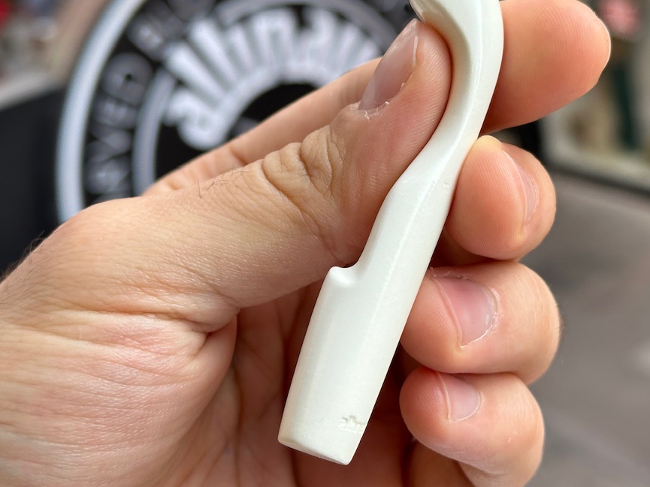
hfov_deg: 27.4
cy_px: 164
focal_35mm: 71
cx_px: 360
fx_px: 1333
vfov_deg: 20.7
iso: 64
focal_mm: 6.86
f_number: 1.78
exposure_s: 1/608
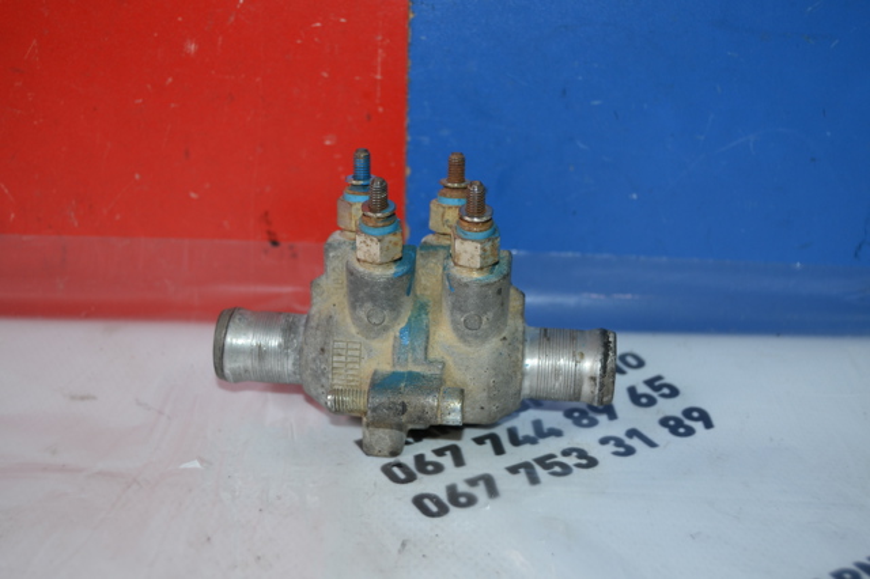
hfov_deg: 37.9
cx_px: 435
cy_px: 290
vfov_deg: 25.7
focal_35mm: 52
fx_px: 1268
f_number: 4.5
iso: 280
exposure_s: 1/60
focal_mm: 35
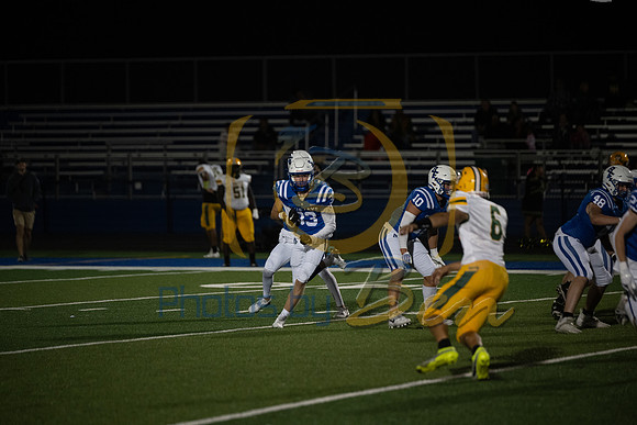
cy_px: 212
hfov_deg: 10.3
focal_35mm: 200
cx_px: 318
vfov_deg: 6.9
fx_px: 3540
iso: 3200
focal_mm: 200
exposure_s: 1/1250
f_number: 2.8
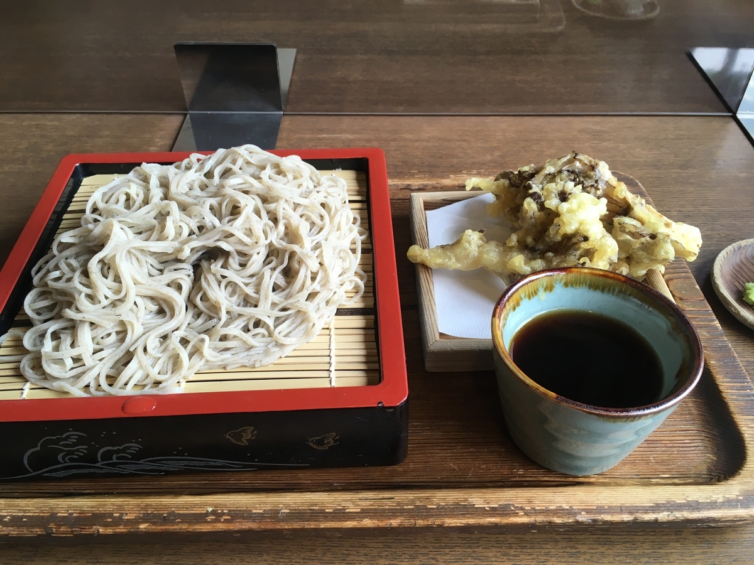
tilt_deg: -42.3
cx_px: 377
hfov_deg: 61.7
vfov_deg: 48.2
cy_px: 282
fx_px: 632
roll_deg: +5.1
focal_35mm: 29
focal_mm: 4.15
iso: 25
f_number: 2.2
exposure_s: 1/30
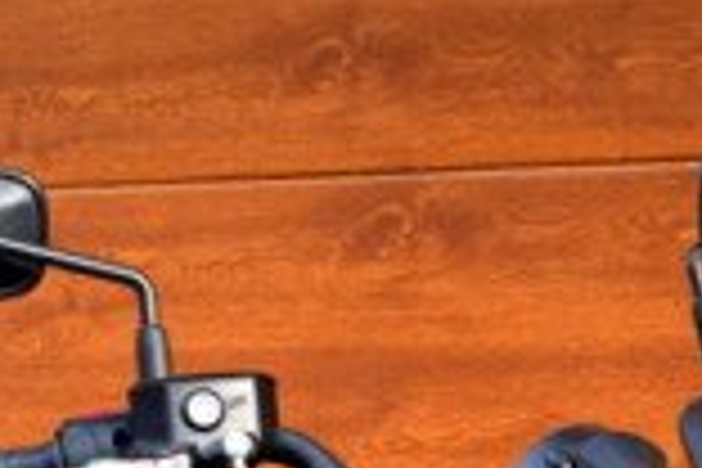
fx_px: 5694
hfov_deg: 7.1
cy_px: 1107
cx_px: 310
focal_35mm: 292
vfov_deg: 4.6
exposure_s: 1/160
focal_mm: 38
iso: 400
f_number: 8
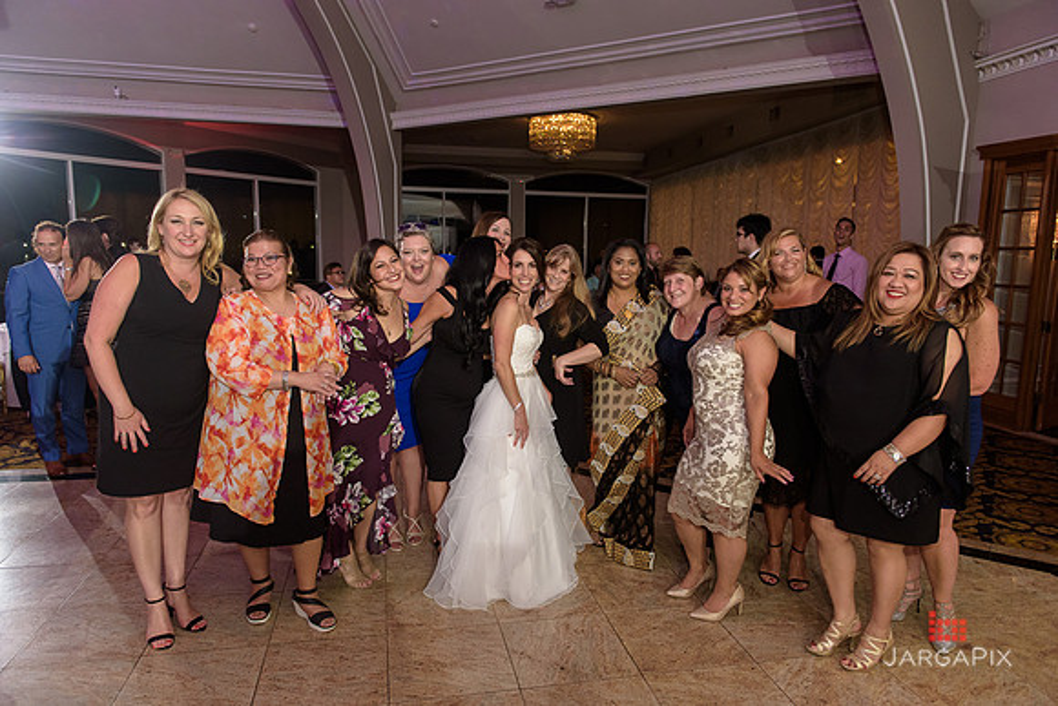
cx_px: 529
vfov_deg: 53.2
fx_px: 705
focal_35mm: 24
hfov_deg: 73.7
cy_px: 353
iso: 1600
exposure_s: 1/125
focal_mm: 24
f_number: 3.2
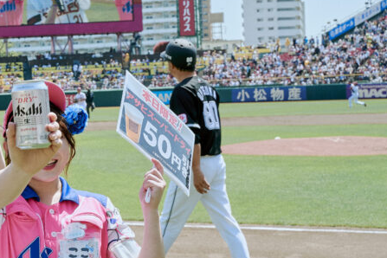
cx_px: -127
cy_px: 105
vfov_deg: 13.4
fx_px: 1096
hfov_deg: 18.5
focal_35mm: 102
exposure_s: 1/500
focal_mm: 38
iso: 400
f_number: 8
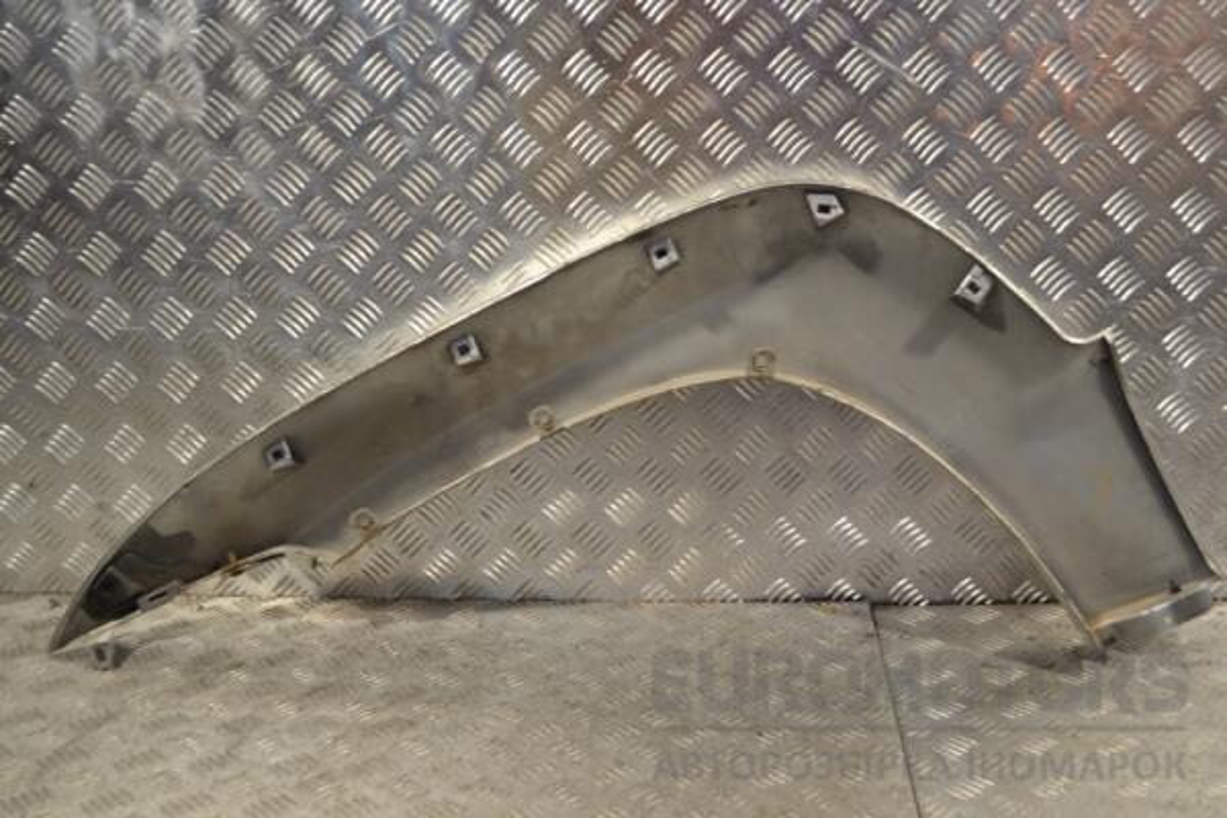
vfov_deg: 31.9
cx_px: 614
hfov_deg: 46.4
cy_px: 409
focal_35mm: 42
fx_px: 1431
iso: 125
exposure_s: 1/30
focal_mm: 28
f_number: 4.5
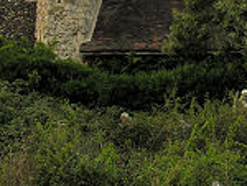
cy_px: -7
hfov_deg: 17.3
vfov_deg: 13.6
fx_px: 765
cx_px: 311
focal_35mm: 107
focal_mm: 8.9
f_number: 3.2
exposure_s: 1/48.6
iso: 50
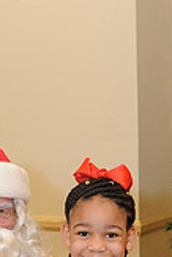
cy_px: 301
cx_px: 147
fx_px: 737
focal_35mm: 103
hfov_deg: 13.2
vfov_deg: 18.8
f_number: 4
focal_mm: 29
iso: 1600
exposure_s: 1/100
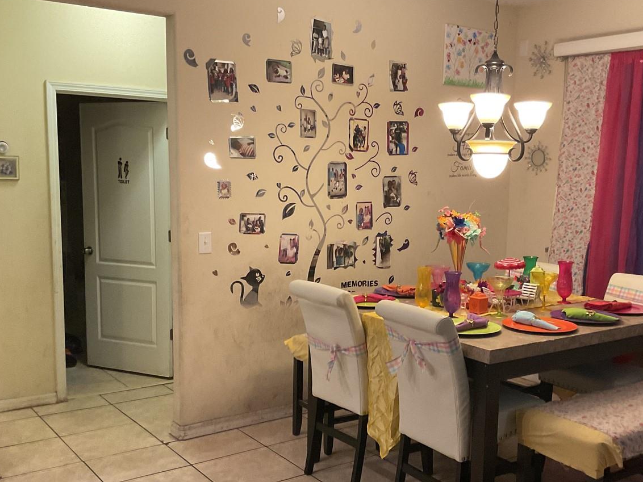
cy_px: 278
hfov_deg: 45.6
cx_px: 368
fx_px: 762
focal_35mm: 41
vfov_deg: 35.1
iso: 200
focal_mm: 3
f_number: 1.8
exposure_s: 1/60
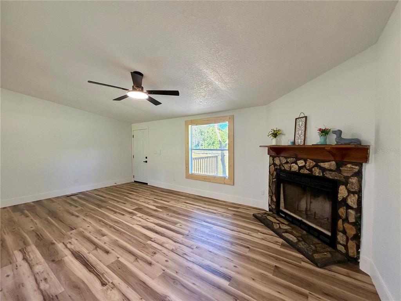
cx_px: 200
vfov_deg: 85.7
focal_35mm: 14
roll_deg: +0.8
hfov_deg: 102.1
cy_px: 150
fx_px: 162
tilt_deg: -1.6
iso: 320
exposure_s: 1/92
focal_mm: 2.22
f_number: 2.2
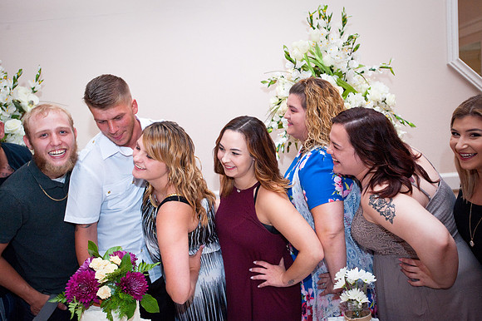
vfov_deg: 37.8
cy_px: 160
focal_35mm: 35
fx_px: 468
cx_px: 241
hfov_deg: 54.5
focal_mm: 35
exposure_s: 1/160
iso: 3200
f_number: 5.6
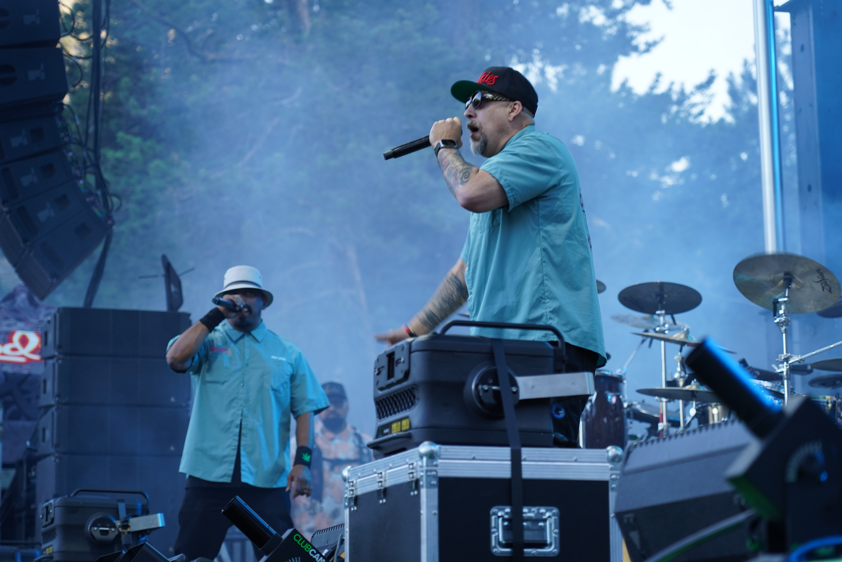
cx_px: 421
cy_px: 281
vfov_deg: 13.0
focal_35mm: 105
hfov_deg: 19.5
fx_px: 2456
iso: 250
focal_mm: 105
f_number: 4
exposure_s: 1/125
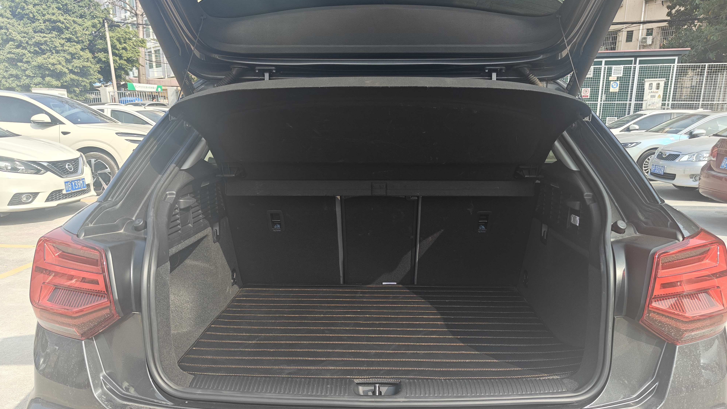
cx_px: 374
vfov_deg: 42.6
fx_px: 520
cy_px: 250
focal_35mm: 27
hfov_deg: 69.8
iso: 64
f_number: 1.8
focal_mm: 5.59
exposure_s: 1/2316
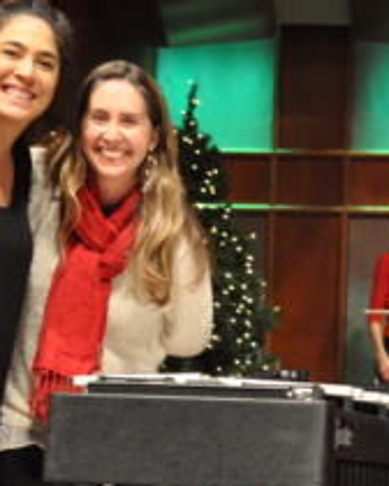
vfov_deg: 16.6
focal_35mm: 116
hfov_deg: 13.3
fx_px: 1669
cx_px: 273
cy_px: 240
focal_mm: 36
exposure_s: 1/30
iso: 1400
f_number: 5
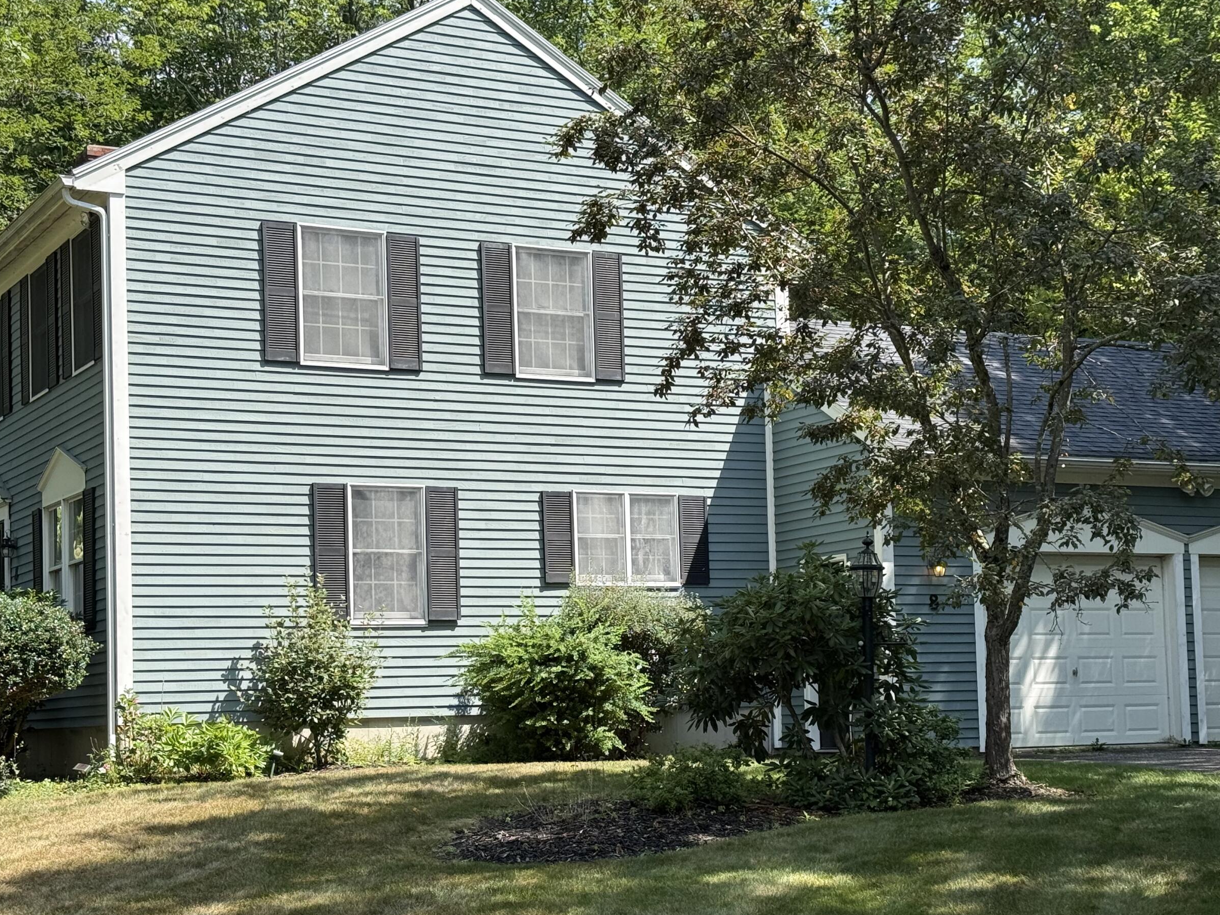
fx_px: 2115
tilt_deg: +4.4
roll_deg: +2.4
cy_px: 567
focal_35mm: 60
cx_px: 633
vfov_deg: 24.4
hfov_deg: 32.2
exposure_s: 1/1883
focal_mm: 6.76
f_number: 1.78
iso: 64
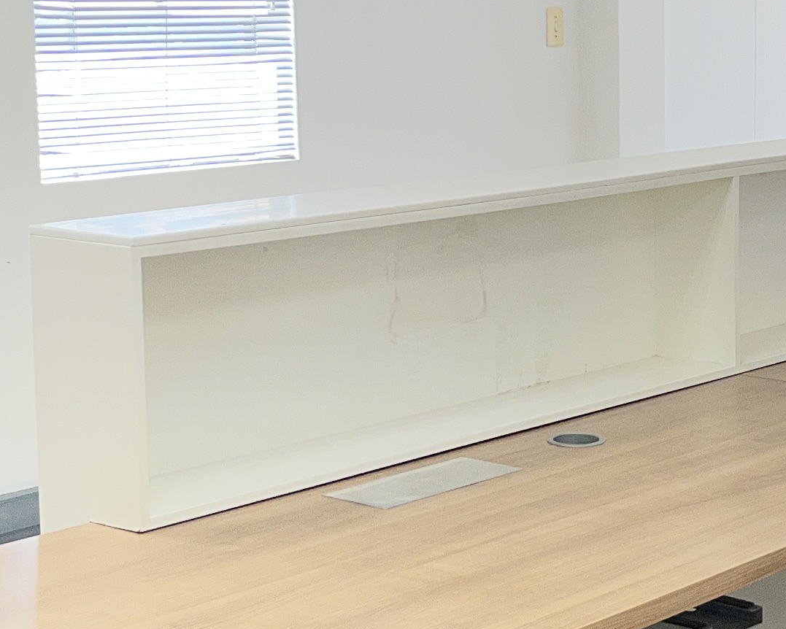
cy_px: 275
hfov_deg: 19.3
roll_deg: -0.8
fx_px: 2210
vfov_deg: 16.2
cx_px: 863
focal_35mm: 95
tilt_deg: -8.5
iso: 40
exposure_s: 1/165
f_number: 1.6
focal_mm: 5.1
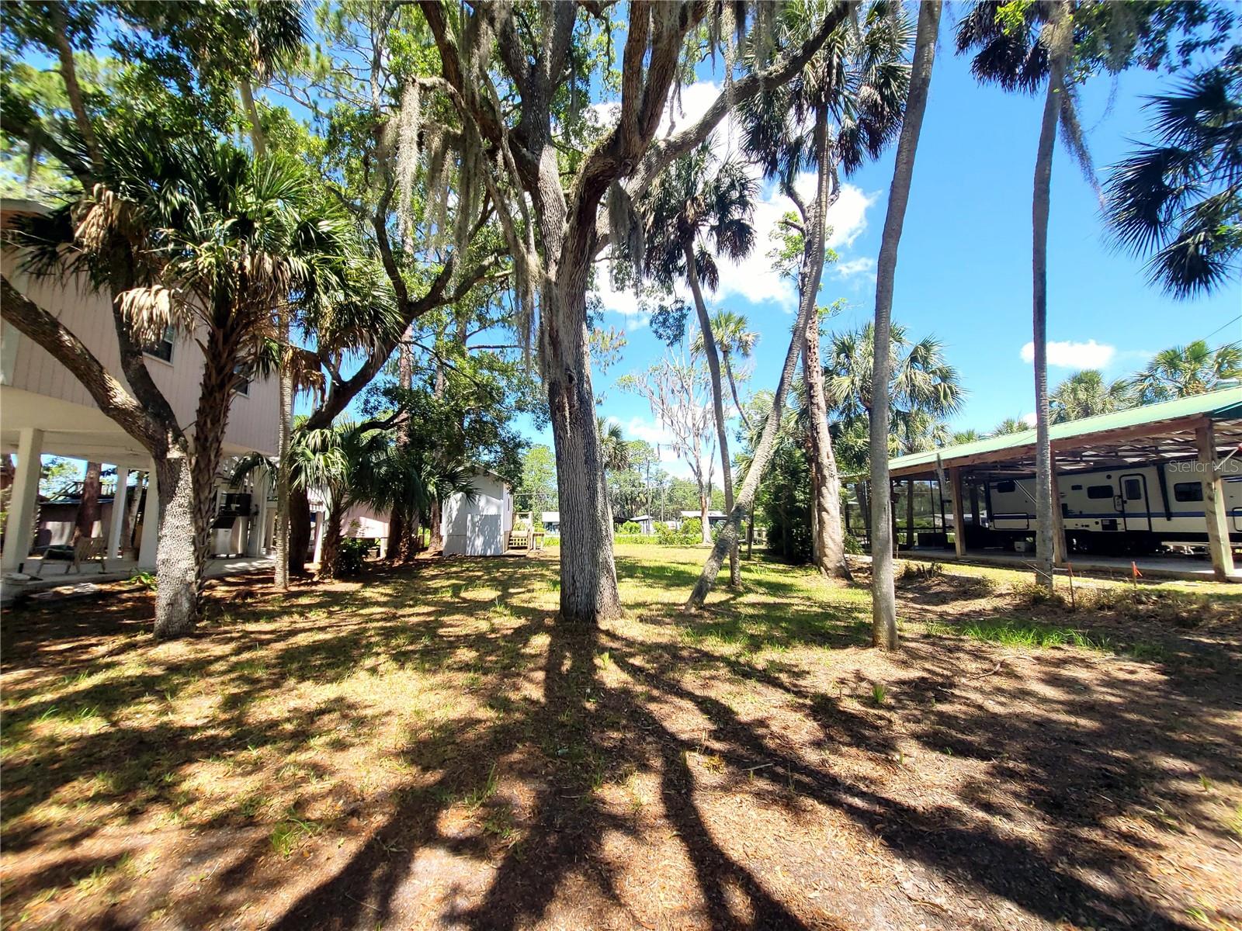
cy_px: 466
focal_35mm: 13
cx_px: 621
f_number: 2.2
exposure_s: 1/769
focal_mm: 2.2
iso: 64
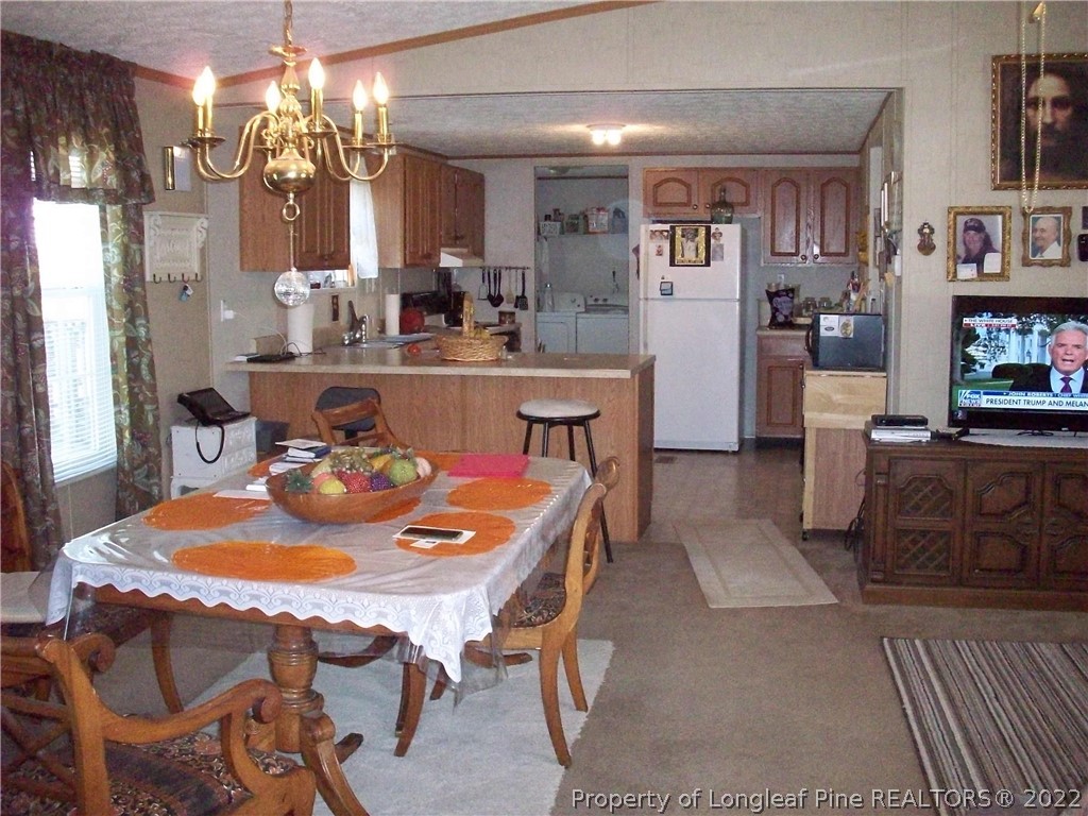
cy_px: 408
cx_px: 544
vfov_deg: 38.7
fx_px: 1163
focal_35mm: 37
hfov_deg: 50.1
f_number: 2.8
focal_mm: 6.2
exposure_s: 1/128
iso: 800
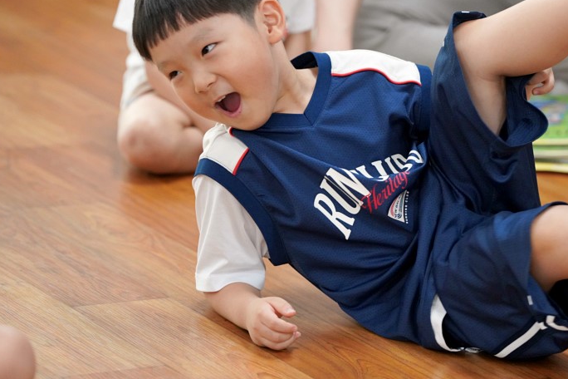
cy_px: 177
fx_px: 3739
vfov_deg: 5.8
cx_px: 366
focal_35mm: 237
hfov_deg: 8.7
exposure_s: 1/200
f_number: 4
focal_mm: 180
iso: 3200
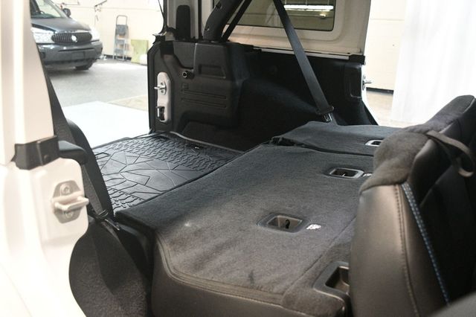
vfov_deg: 38.8
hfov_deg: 55.8
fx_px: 449
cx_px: 238
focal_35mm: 34
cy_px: 158
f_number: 3.8
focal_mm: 23
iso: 4000
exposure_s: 1/60
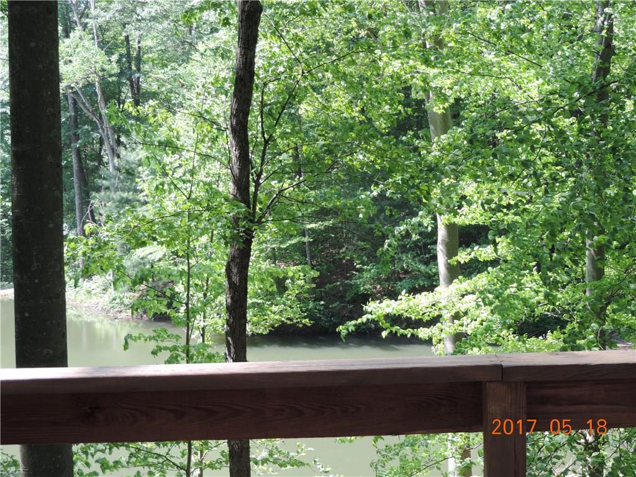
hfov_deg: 27.8
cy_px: 238
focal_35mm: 70
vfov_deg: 21.0
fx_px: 1286
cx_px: 318
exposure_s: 1/80
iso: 80
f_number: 3.9
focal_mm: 12.4
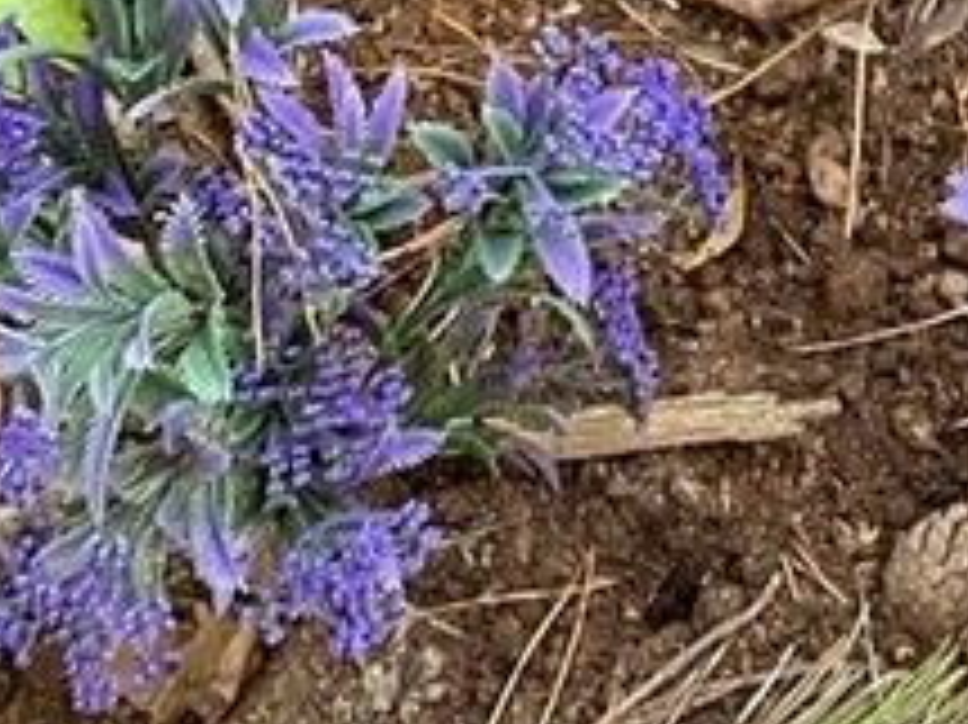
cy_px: -985
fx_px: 3466
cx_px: 1126
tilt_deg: -32.5
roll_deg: -1.0
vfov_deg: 10.4
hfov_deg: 15.4
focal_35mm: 124
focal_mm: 4.2
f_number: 1.6
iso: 200
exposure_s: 1/60
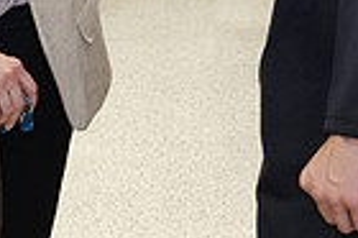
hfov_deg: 13.7
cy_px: -186
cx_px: -84
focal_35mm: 145
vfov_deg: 9.0
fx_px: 1440
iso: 1600
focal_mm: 23.4
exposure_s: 1/150
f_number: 2.8
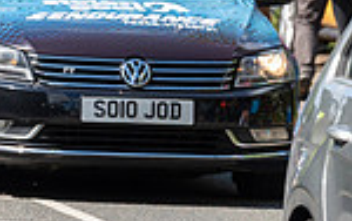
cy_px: -6
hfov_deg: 3.3
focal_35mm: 627
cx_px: -214
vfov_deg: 2.1
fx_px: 6019
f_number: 5.6
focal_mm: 159
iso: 320
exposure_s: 1/1000
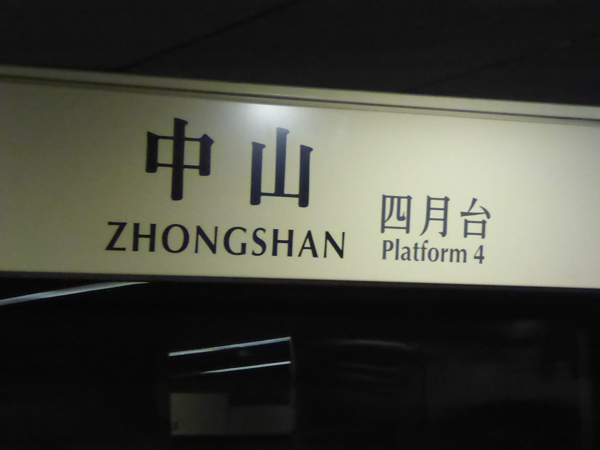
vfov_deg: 9.9
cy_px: 225
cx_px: 300
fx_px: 2600
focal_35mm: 150
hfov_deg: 13.2
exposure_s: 1/50
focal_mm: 24.2
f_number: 5.3
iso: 3200
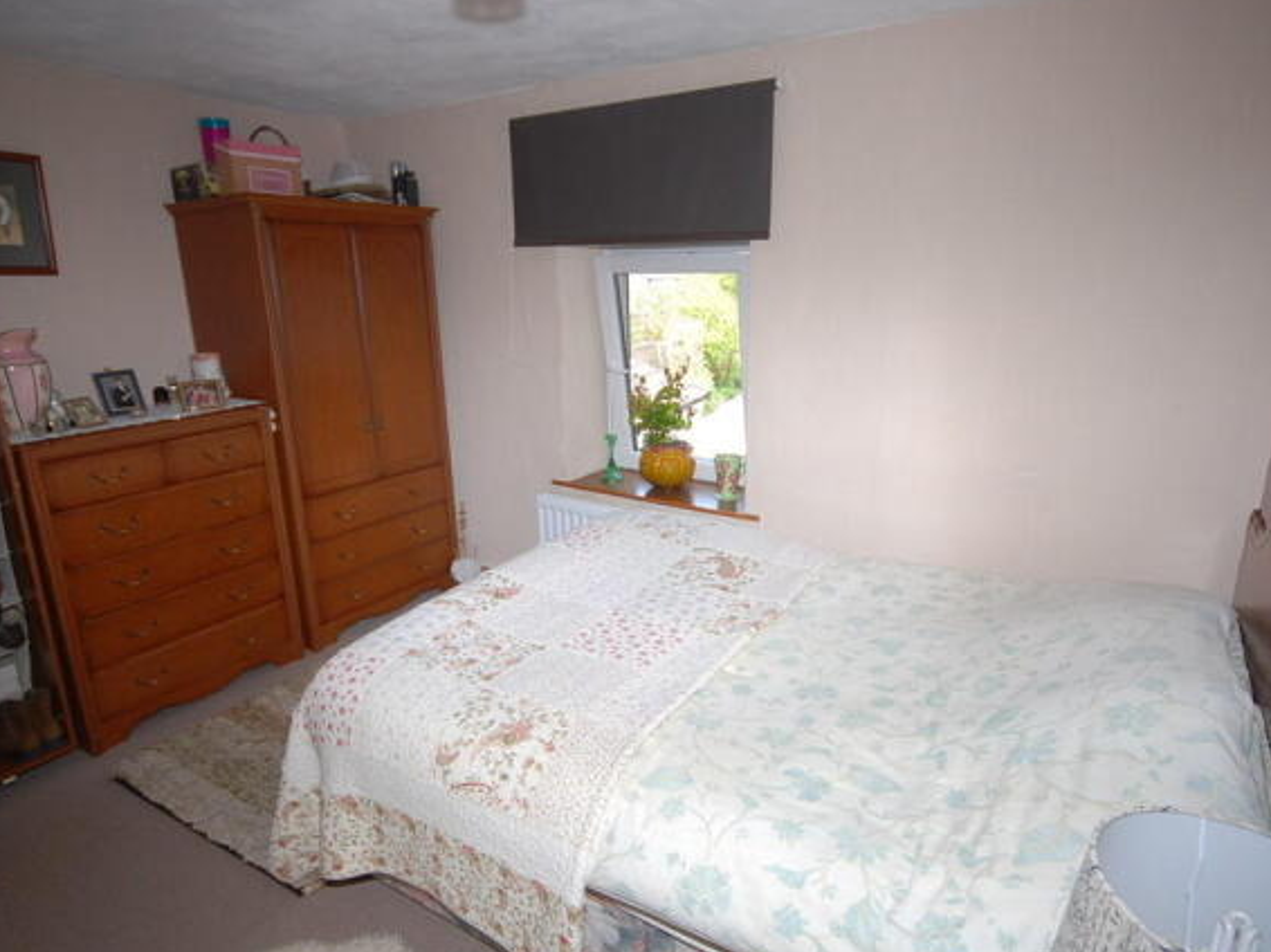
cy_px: 482
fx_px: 734
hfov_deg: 81.8
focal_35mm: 20
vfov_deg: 65.9
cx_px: 639
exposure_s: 1/60
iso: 200
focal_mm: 12
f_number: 5
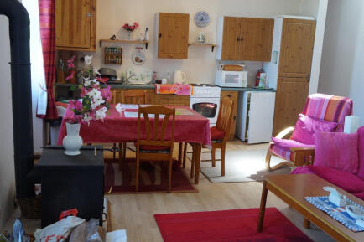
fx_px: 349
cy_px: 111
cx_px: 174
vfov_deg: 38.3
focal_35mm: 35
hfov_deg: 55.0
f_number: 4
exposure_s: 1/25
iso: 200
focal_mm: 21
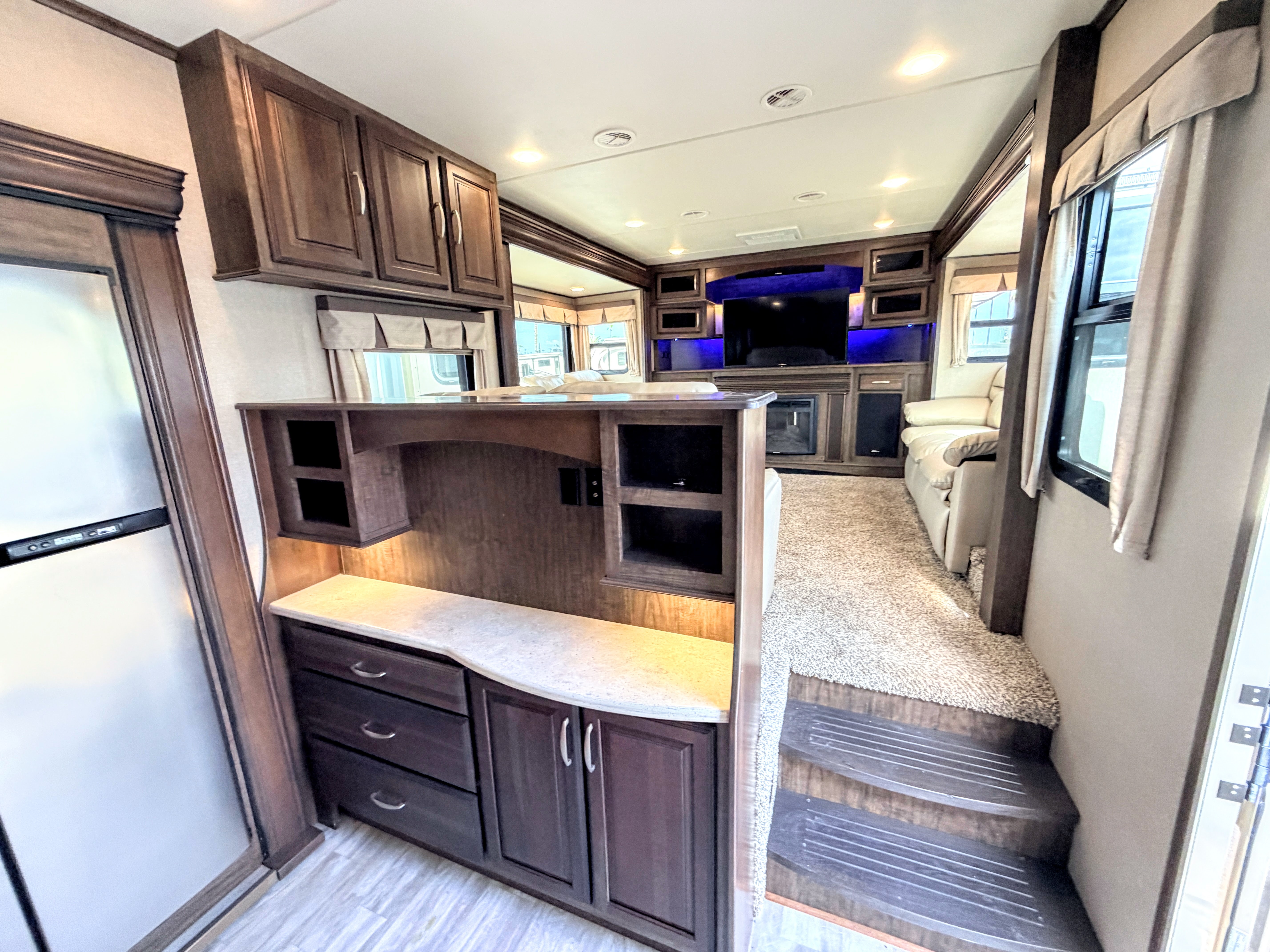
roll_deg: +2.4
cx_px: 635
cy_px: 476
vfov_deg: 85.7
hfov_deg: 102.1
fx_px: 514
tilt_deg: -11.6
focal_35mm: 14
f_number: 2.2
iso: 320
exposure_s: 1/101
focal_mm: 2.22
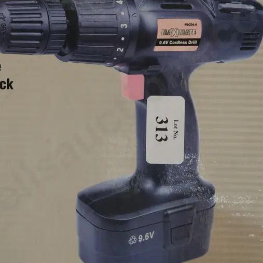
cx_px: 91
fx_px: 645
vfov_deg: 23.1
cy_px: 136
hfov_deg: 23.0
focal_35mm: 75
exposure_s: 1/60
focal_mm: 21
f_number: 4.6
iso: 500
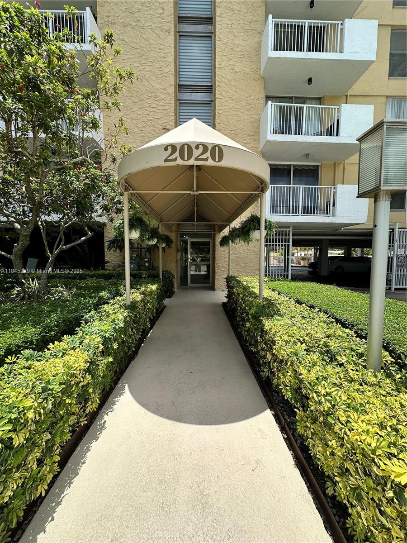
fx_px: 219
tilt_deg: -2.8
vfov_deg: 102.1
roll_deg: -1.7
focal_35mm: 14
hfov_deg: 85.7
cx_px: 204
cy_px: 272
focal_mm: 2.22
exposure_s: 1/651
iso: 40
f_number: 2.2
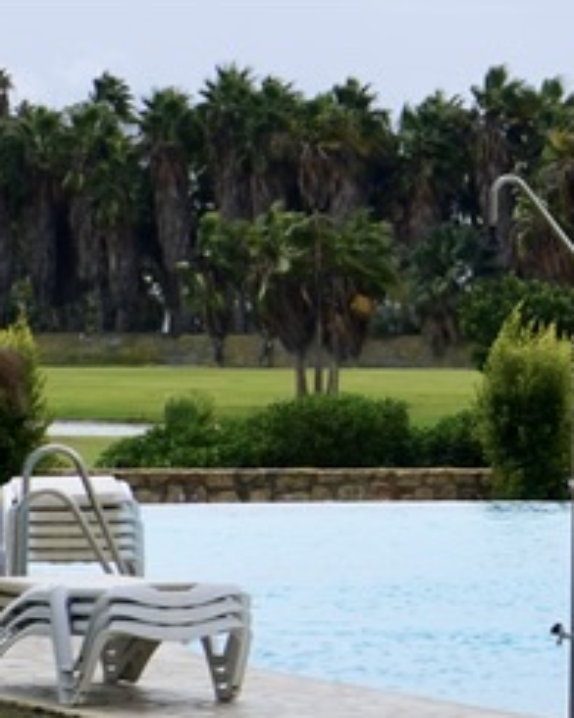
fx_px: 6205
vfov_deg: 6.6
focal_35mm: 292
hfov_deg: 5.2
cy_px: 71
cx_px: 971
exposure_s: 1/250
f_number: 11
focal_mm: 70
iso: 100
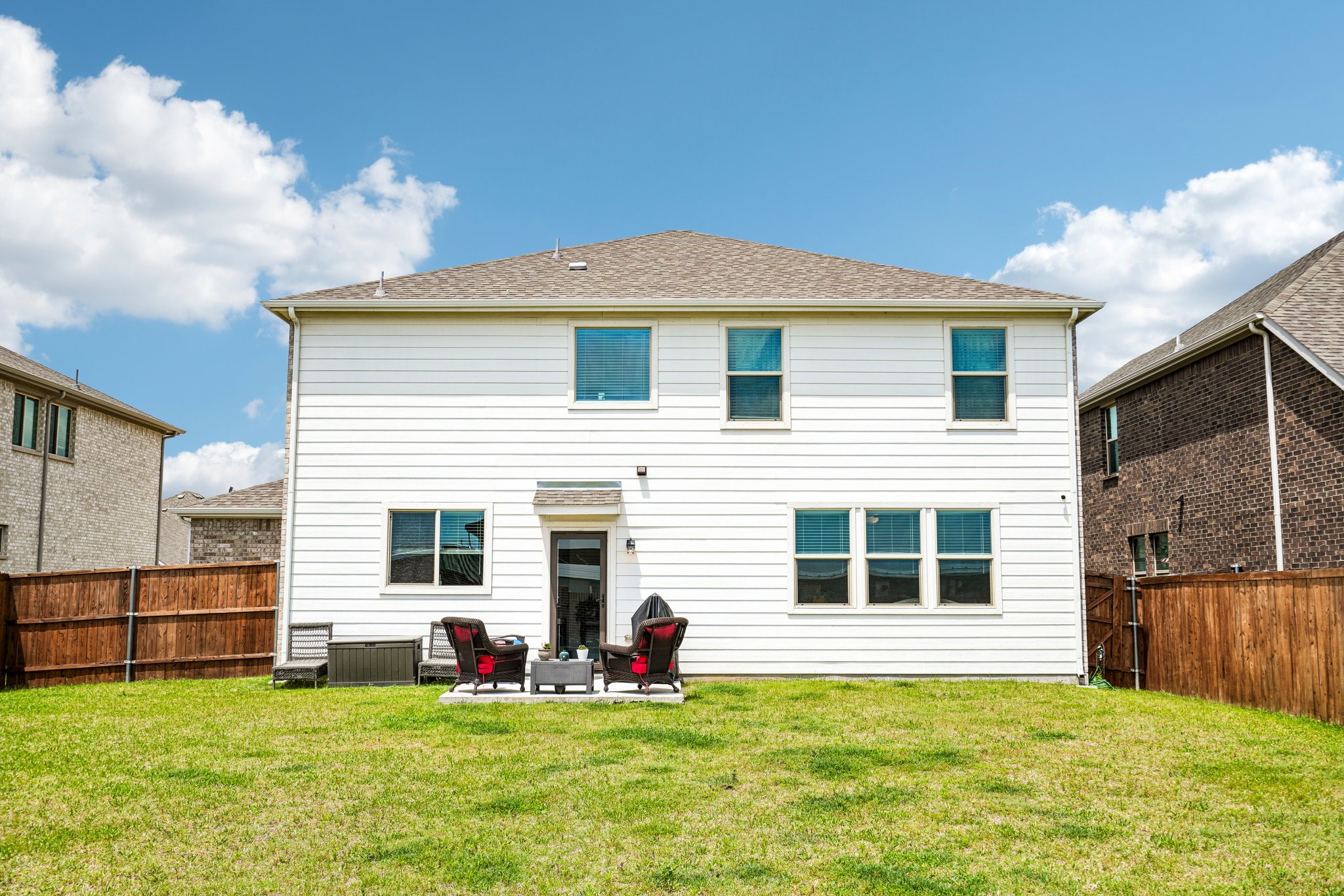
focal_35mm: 32
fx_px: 1194
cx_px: 672
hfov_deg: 58.7
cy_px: 448
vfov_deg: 41.1
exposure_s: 1/640
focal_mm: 32
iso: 100
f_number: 8
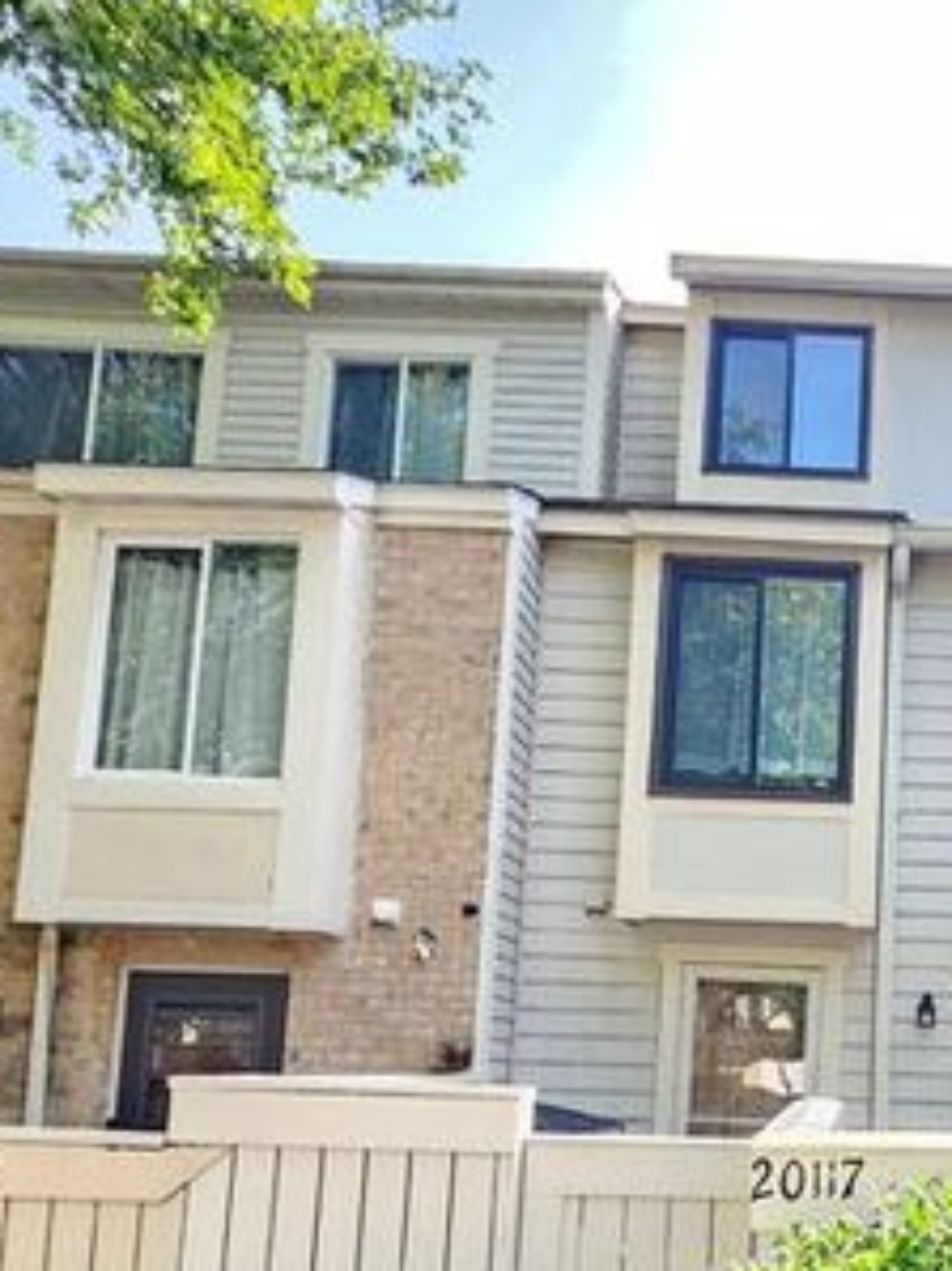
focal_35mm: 29
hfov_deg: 42.3
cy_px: 954
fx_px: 1064
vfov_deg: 58.4
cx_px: 931
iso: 64
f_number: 2.2
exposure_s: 1/120
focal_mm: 2.2
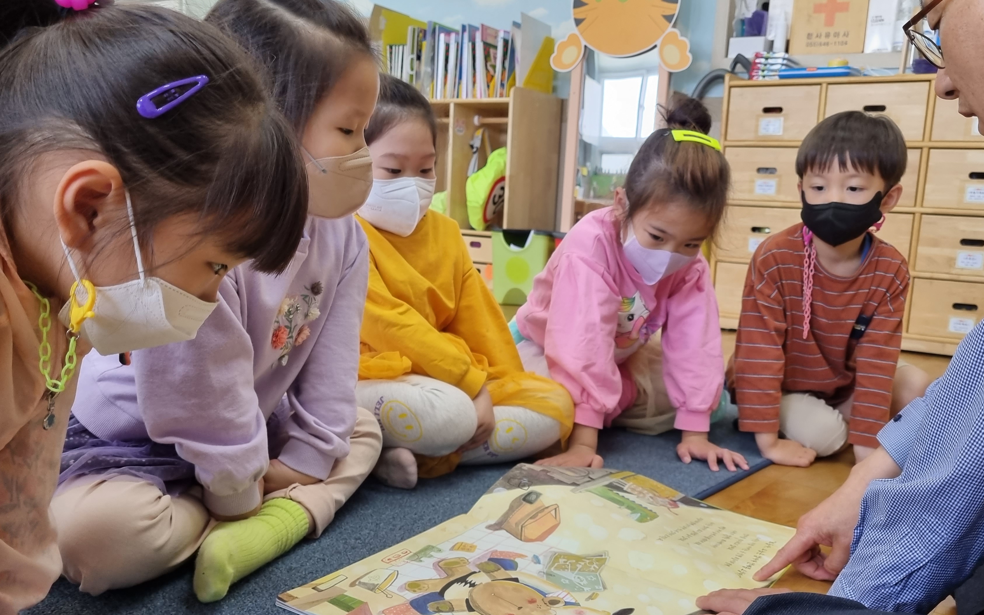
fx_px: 885
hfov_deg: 58.0
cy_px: 365
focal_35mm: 33
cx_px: 542
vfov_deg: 38.2
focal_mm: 5.4
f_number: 1.8
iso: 200
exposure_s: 1/120
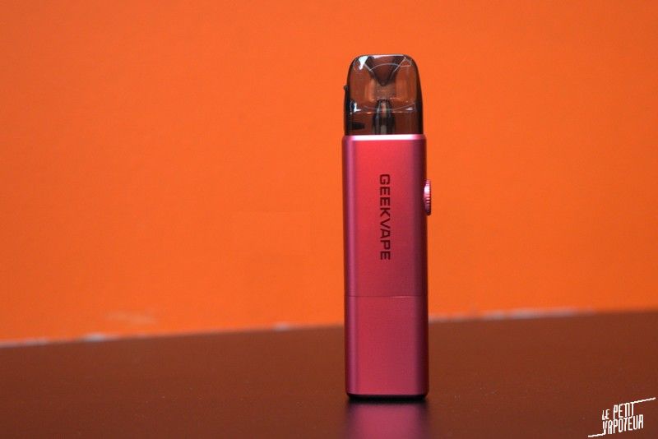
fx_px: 804
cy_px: 220
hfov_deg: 44.5
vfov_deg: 30.5
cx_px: 329
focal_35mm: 44
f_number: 4.5
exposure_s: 1/60
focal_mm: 44
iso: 1000
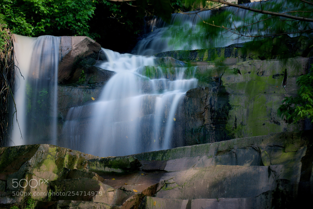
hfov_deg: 22.1
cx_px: 156
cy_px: 104
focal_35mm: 92
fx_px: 800
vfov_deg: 14.9
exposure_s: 110
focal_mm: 92
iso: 200
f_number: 13
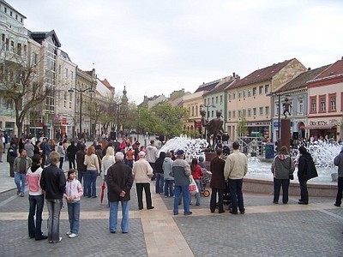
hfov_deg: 54.0
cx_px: 172
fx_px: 337
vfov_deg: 41.8
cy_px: 128
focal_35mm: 34
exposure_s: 1/250
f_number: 2.7
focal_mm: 5.6
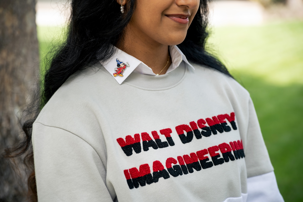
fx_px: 682
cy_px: 101
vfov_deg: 16.9
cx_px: 152
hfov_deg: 25.1
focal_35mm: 81
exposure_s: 1/250
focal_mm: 81
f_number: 4
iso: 200
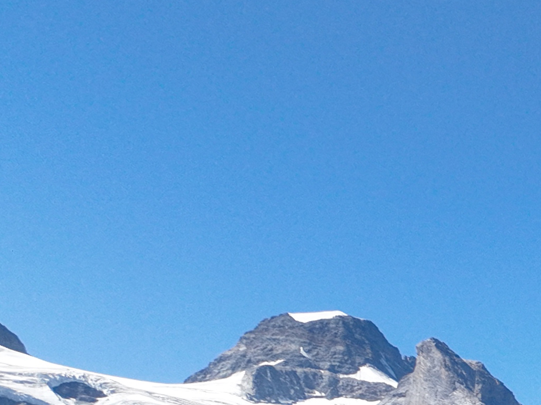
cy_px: 877
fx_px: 1922
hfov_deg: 12.3
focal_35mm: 123
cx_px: 1338
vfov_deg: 10.7
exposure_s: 1/1250
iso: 100
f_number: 2.8
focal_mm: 12.29
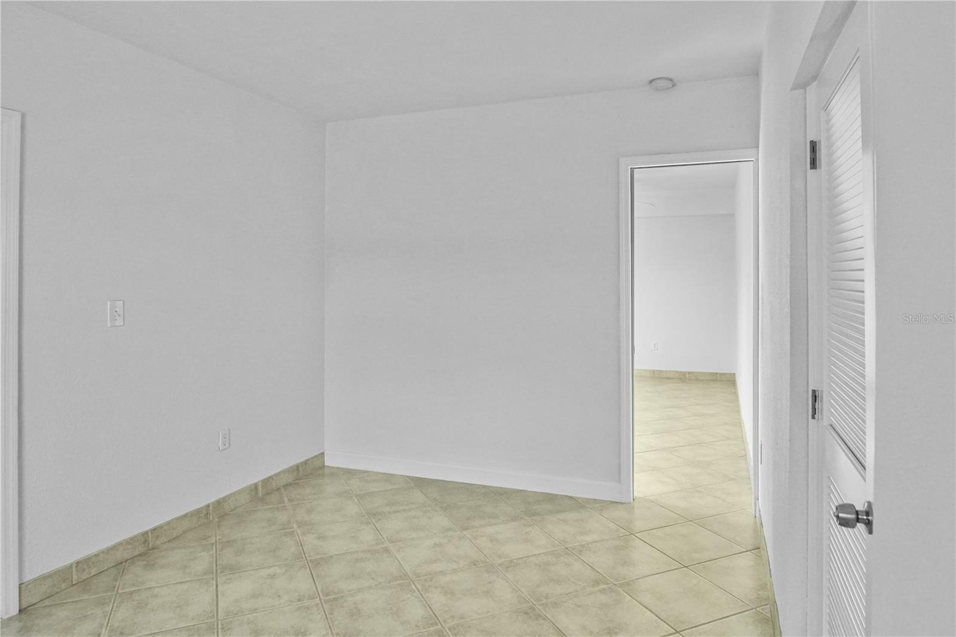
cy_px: 318
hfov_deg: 81.2
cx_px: 478
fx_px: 558
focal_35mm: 21
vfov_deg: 59.5
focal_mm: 14
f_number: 5
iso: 1000
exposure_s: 1/500
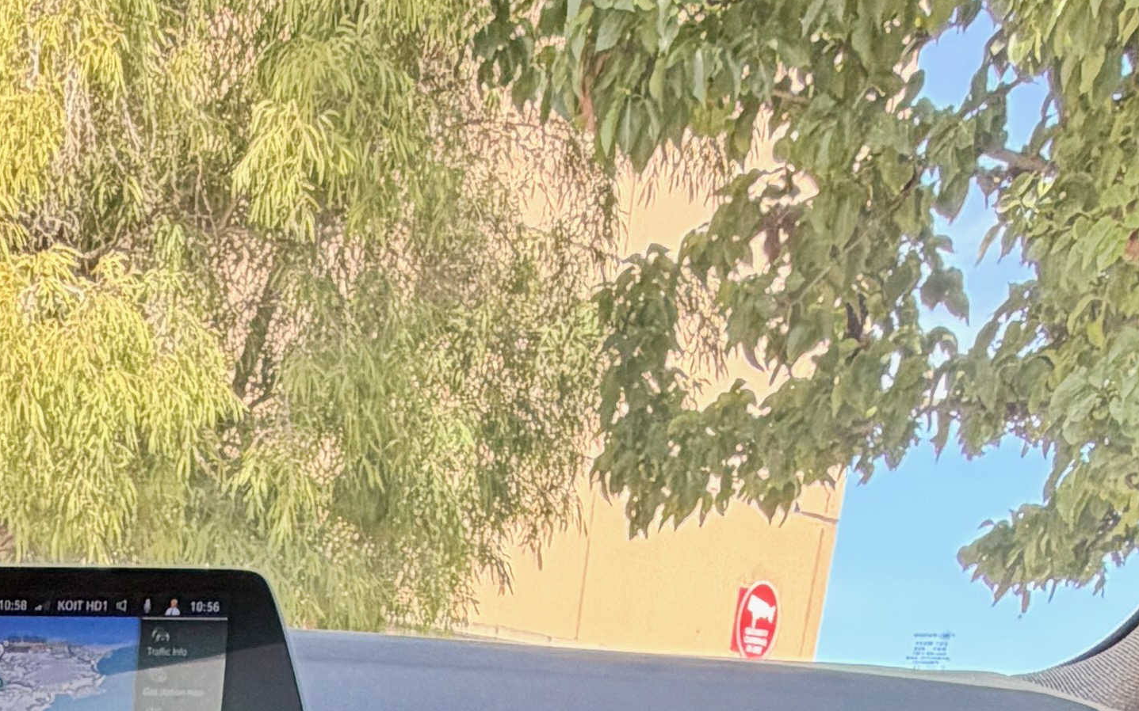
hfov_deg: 31.7
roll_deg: -0.9
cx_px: -22
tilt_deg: -24.8
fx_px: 1831
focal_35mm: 59
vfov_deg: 13.6
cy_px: 1827
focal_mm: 2.22
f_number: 2.2
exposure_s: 1/121
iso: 125
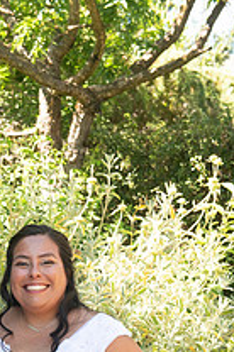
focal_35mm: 104
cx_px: -19
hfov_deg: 12.9
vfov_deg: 19.1
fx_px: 1017
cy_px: 355
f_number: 4.5
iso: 640
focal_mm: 48
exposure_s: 1/320
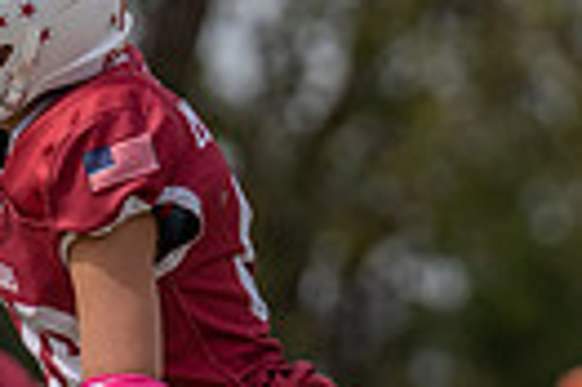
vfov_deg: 1.2
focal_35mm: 1160
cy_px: 388
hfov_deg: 1.8
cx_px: 396
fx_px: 18730
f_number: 3.5
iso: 100
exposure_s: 1/1600
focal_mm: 200
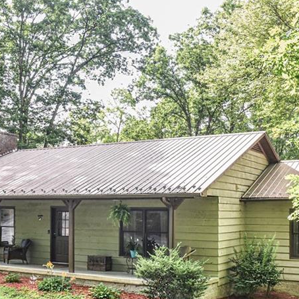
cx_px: 138
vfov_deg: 36.4
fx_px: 450
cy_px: 198
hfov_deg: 36.8
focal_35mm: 46
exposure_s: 1/25
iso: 1250
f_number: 13
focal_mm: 24
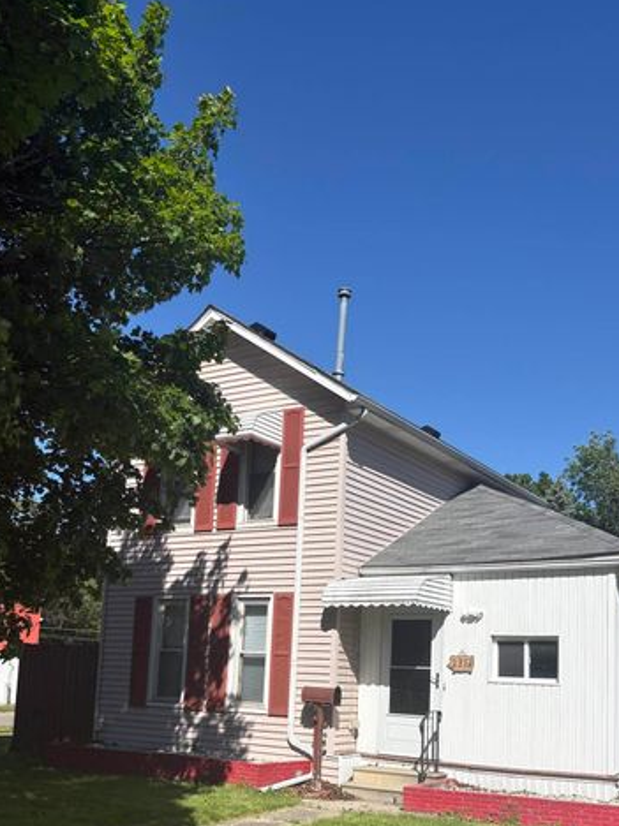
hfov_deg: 38.6
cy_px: 582
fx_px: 883
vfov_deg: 48.9
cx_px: 319
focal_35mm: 37
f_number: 1.6
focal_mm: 5.96
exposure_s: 1/4329
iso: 50
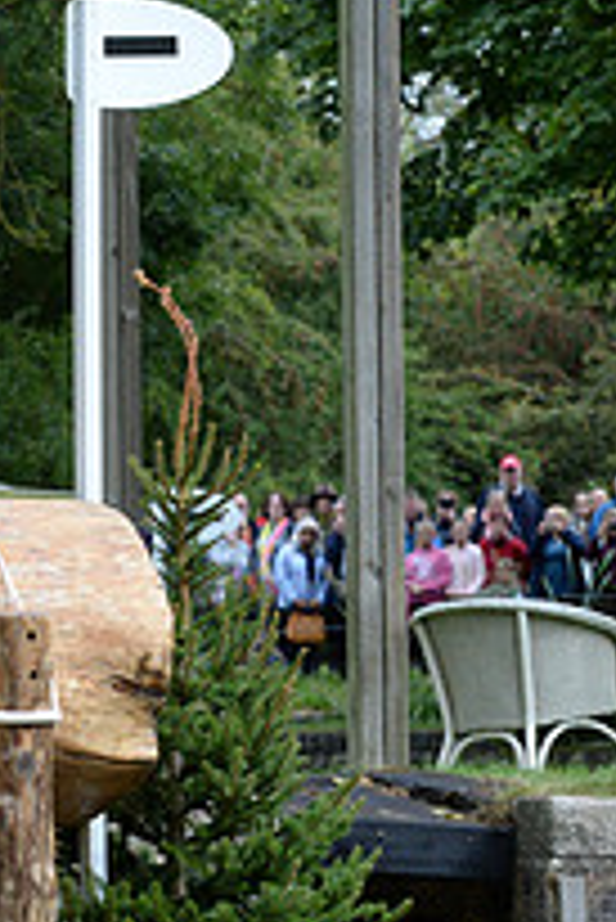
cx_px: -553
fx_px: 8839
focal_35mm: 345
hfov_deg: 4.0
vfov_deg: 6.0
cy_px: 481
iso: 2000
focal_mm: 122
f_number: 9
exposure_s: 1/1000
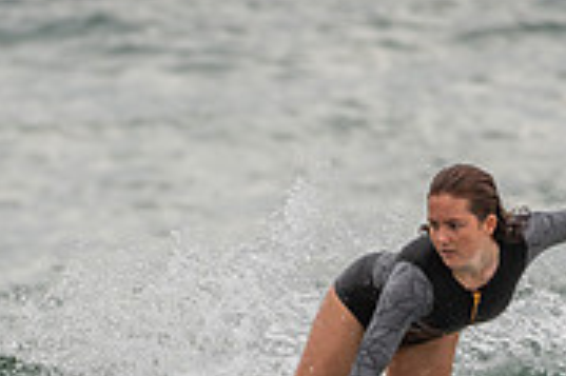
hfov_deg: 1.3
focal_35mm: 1624
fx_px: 25509
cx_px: 196
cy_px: 488
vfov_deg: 0.8
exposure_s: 1/2000
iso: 280
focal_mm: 500
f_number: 5.6
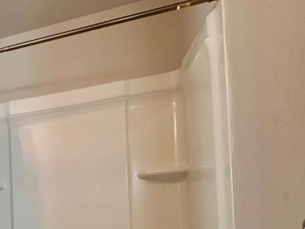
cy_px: 225
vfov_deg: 35.3
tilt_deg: +2.3
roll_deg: +1.7
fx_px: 326
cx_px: -32
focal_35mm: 37
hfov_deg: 40.3
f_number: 2.2
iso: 250
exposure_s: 1/120
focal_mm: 2.22
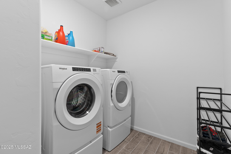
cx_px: 116
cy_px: 77
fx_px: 103
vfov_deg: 73.8
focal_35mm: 16
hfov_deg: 96.7
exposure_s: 2
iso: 400
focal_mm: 16
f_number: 8
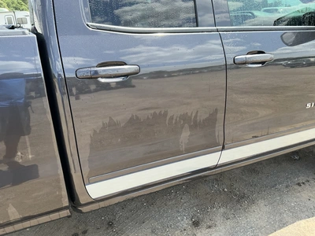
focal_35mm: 28
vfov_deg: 49.7
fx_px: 255
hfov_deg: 63.4
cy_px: 118
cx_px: 158
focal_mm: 3
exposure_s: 1/281
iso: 25
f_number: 1.8
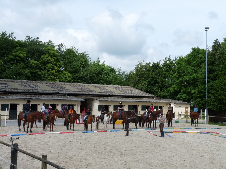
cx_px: 113
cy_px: 84
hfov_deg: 38.2
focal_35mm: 50
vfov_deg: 29.1
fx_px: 326
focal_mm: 9
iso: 100
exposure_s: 1/400
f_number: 5.6
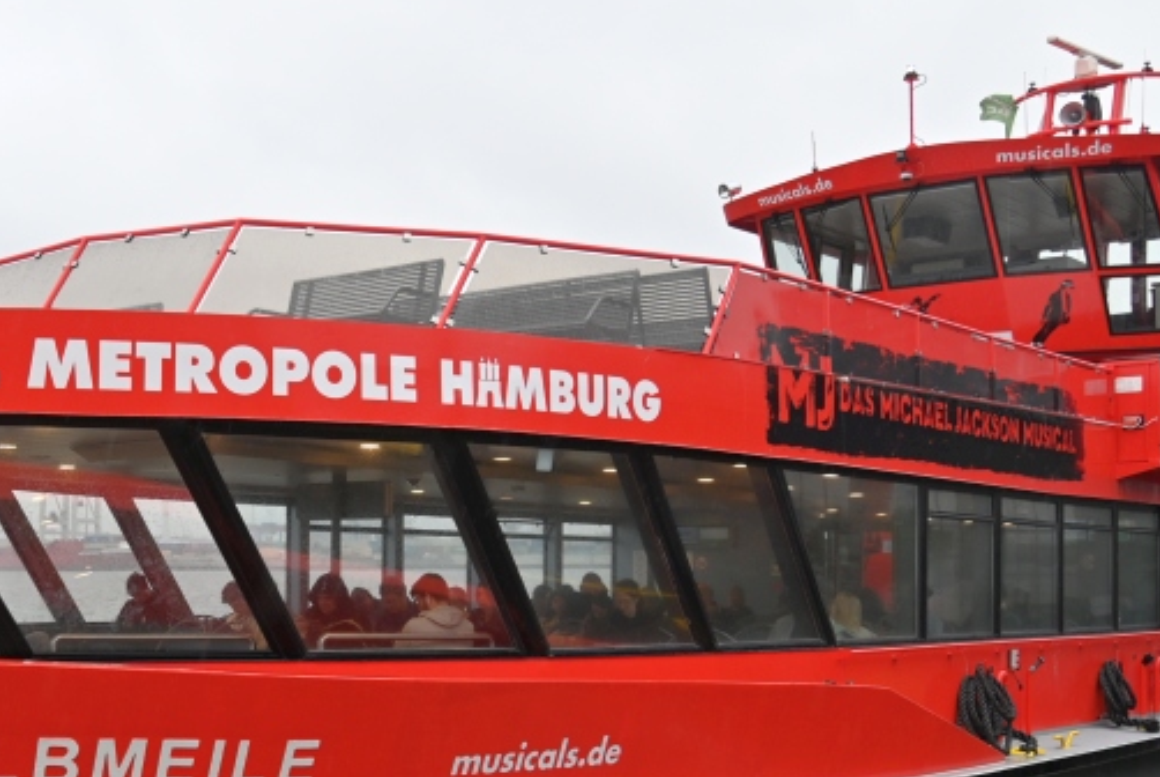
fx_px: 1581
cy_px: 579
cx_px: 282
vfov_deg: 27.2
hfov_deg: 39.2
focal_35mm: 49
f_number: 4
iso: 220
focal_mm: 24
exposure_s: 1/250
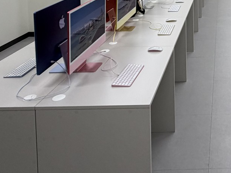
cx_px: 233
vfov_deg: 27.8
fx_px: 294
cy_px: -46
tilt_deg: -3.6
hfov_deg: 38.1
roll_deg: -0.8
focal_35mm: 44
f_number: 2.2
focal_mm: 2.22
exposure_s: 1/121
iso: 100
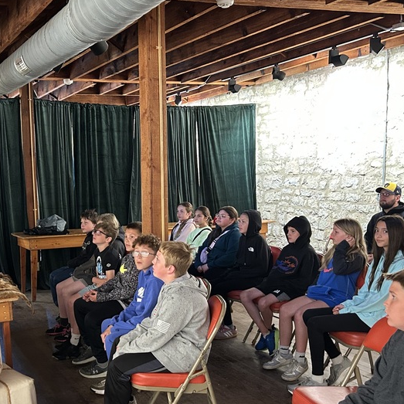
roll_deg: +1.6
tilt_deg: -6.4
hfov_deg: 37.1
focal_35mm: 45
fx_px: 594
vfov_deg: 37.5
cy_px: 232
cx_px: 127
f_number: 1.5
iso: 320
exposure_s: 1/60
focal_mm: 5.7
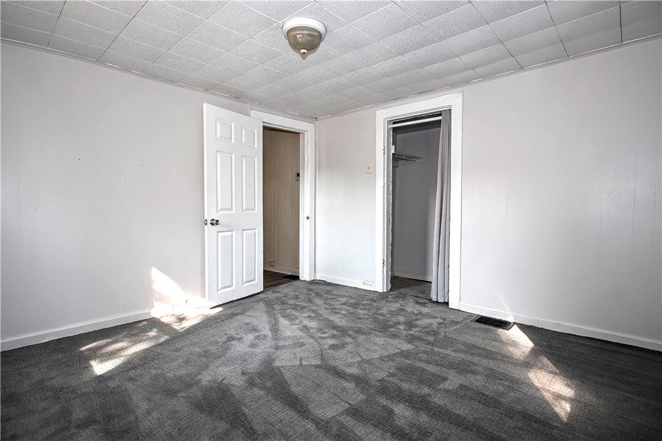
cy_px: 220
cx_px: 331
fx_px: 331
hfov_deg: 90.0
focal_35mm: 18
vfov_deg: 67.4
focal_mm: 12
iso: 250
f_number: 4
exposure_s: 1/60
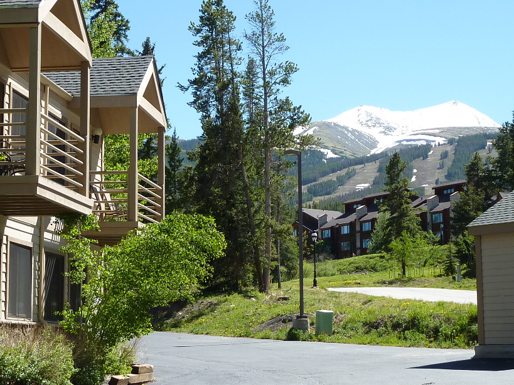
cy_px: 192
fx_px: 1188
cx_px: 257
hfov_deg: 24.4
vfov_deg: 18.4
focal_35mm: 80
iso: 80
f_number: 4
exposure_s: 1/320
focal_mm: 7.3
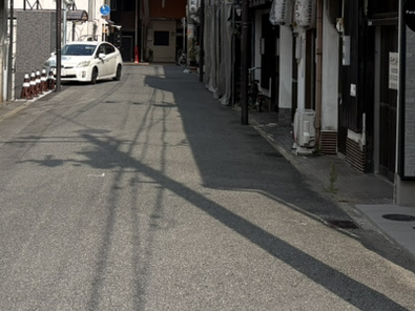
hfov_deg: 24.7
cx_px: 166
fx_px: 947
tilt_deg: +2.4
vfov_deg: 18.3
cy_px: 17
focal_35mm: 79
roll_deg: -0.8
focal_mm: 5.96
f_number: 1.6
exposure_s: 1/4329
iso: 50
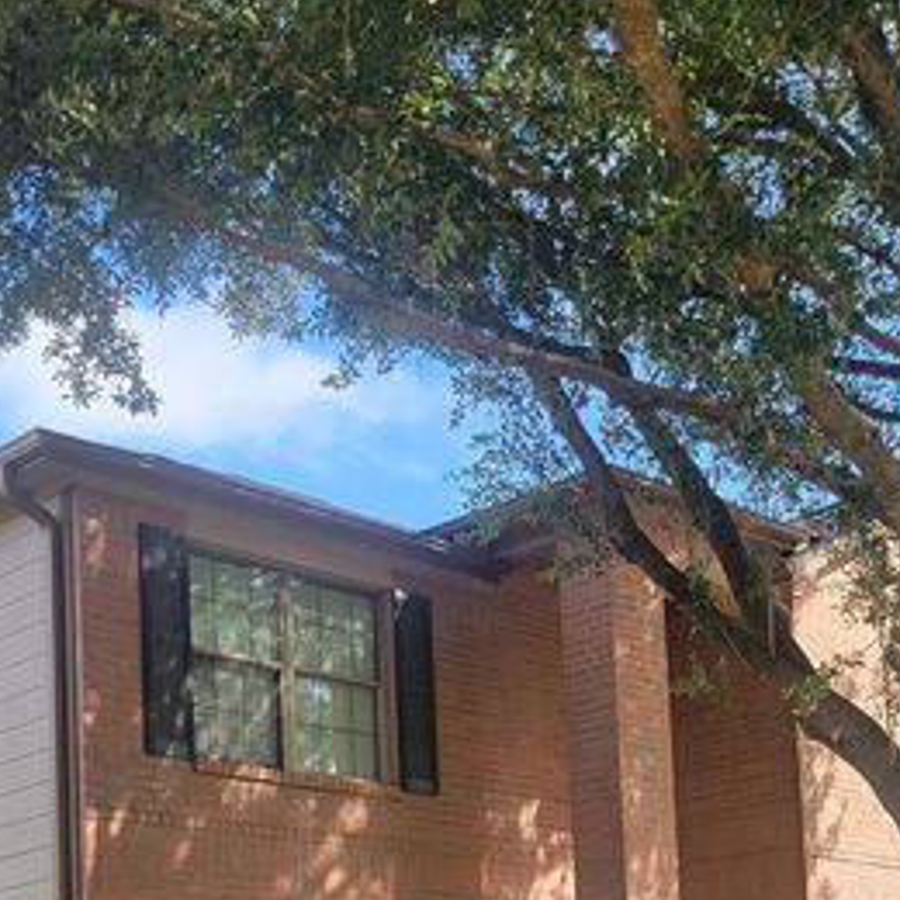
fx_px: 1735
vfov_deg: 27.2
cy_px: 929
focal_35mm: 59
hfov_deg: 29.0
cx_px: 533
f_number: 1.8
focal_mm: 5.4
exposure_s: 1/652
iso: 40
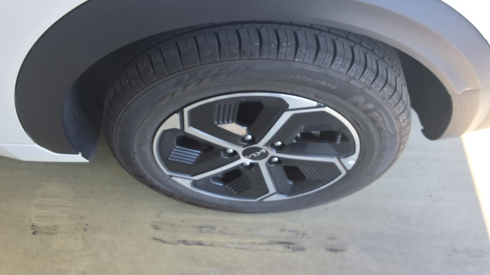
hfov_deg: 62.6
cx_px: 248
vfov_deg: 37.7
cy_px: 158
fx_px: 403
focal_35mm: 31
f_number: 1.9
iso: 32
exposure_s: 1/204
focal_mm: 2.91
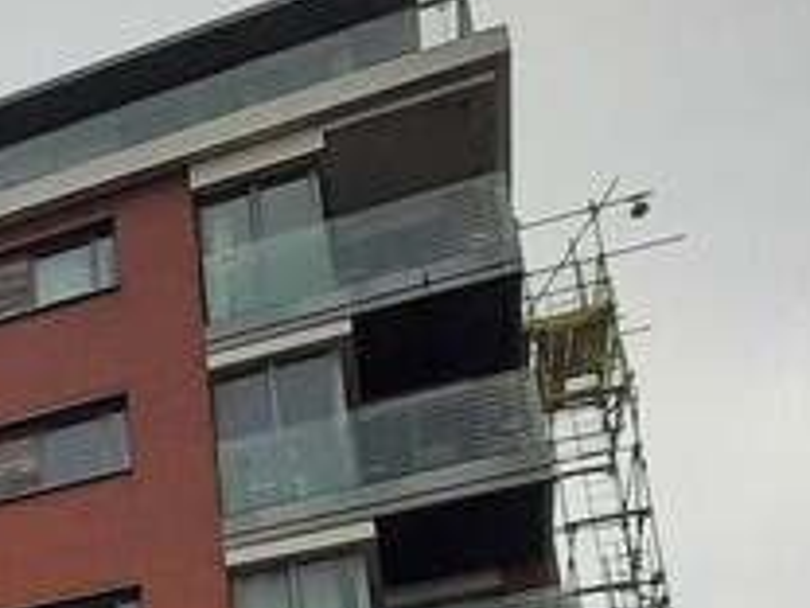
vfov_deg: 19.8
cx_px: -409
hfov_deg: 23.9
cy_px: 920
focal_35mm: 64
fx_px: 1498
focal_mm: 1.42
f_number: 2.2
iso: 40
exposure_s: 1/754
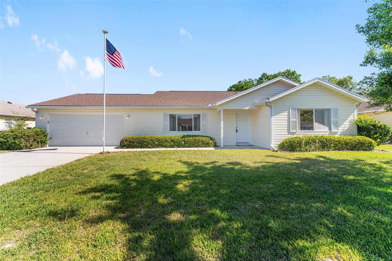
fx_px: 152
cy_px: 130
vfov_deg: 81.2
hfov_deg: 104.3
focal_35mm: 14
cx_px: 196
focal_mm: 14
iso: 400
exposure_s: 1/1000
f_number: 7.1
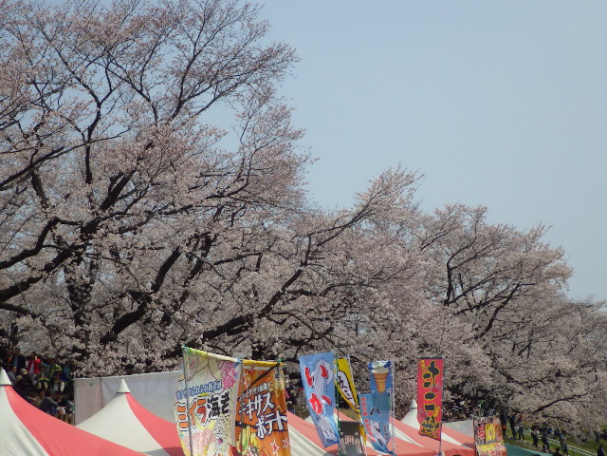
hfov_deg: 21.3
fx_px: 1613
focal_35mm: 92
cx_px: 304
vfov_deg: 16.1
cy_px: 228
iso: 125
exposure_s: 1/640
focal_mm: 16.5
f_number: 6.2
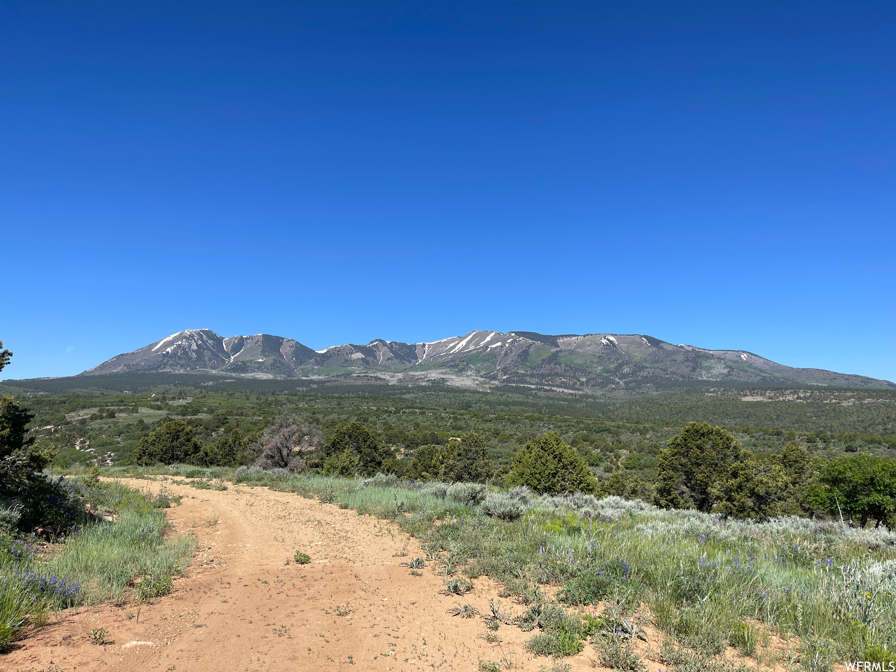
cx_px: 448
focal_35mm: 26
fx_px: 673
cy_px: 336
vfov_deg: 53.1
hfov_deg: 67.3
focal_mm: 5.1
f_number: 1.6
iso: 32
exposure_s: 1/3663
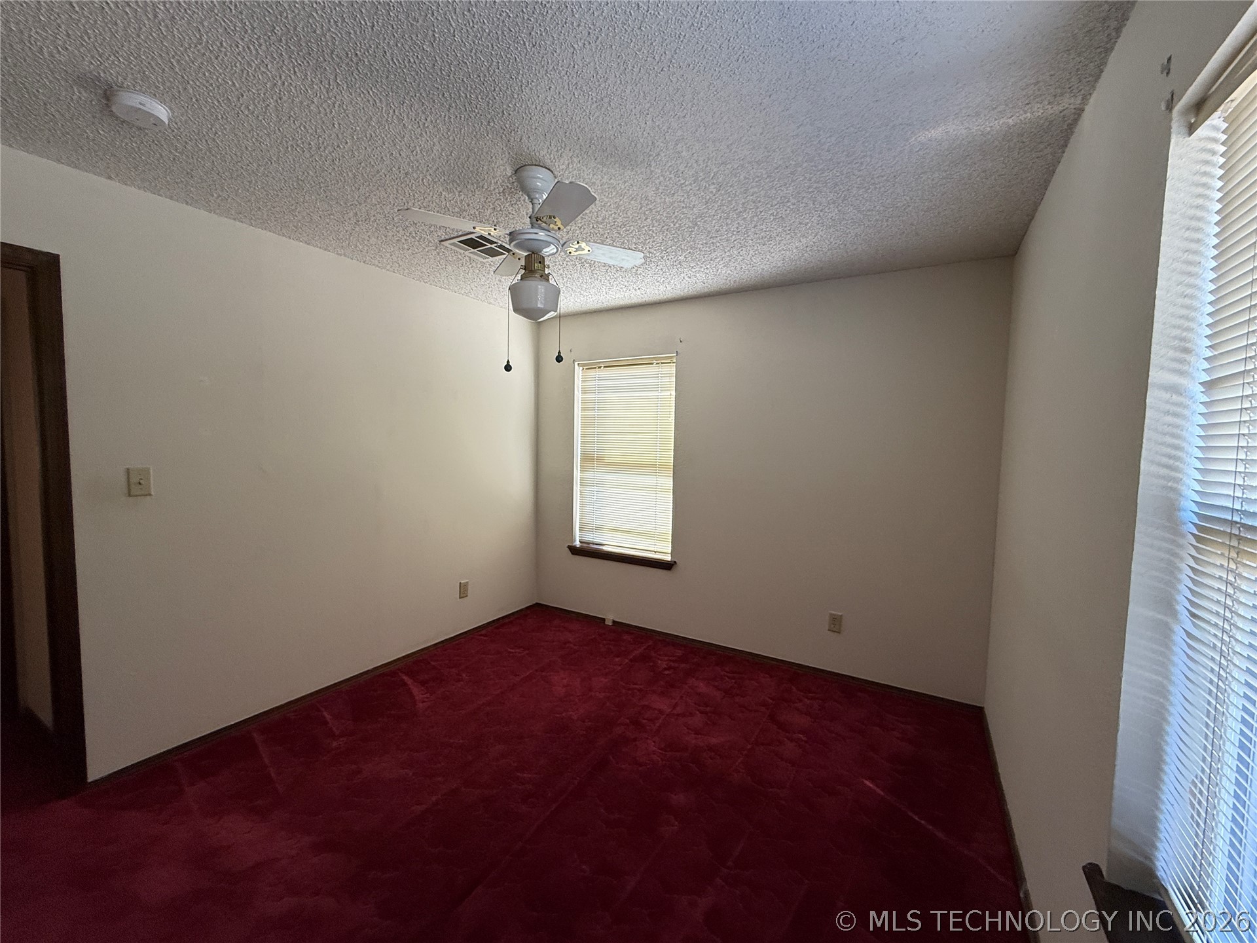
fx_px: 508
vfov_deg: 85.7
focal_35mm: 14
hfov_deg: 102.1
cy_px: 472
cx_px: 628
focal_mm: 2.22
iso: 160
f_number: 2.2
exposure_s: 1/99
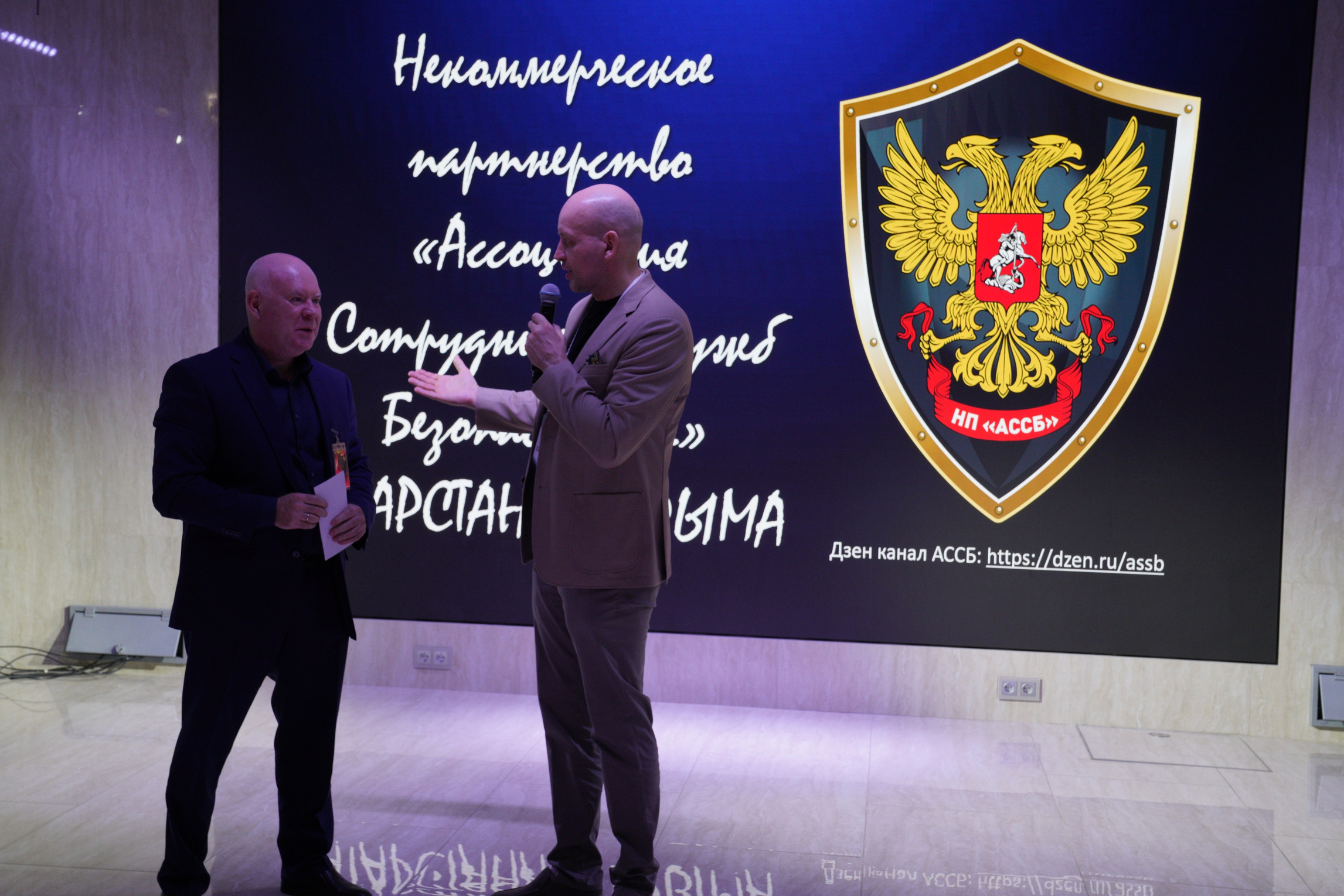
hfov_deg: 41.1
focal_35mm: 48
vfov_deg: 28.1
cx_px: 607
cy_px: 468
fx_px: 1792
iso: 1000
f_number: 7.1
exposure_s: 1/125
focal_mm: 43
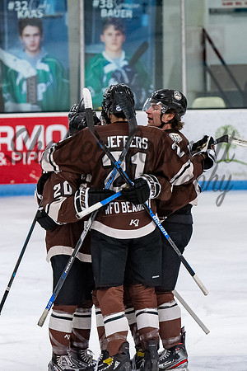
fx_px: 3945
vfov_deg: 5.4
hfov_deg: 3.6
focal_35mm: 383
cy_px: 160
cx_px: 125
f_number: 3.5
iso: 2200
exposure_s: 1/800
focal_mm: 150
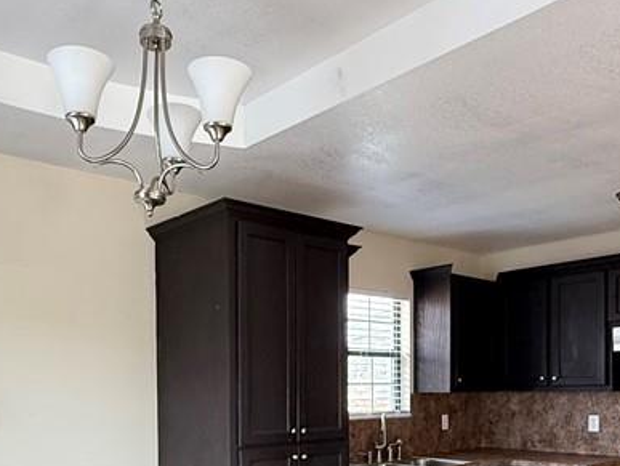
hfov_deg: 49.9
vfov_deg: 36.8
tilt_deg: -0.5
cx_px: 260
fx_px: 663
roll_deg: +0.3
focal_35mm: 37
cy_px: 400
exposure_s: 1/92
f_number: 2.2
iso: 320
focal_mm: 2.22
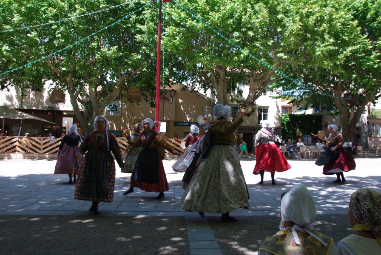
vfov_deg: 43.7
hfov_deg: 61.9
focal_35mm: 30
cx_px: 190
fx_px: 318
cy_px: 128
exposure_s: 1/125
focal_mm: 20
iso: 100
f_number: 5.6
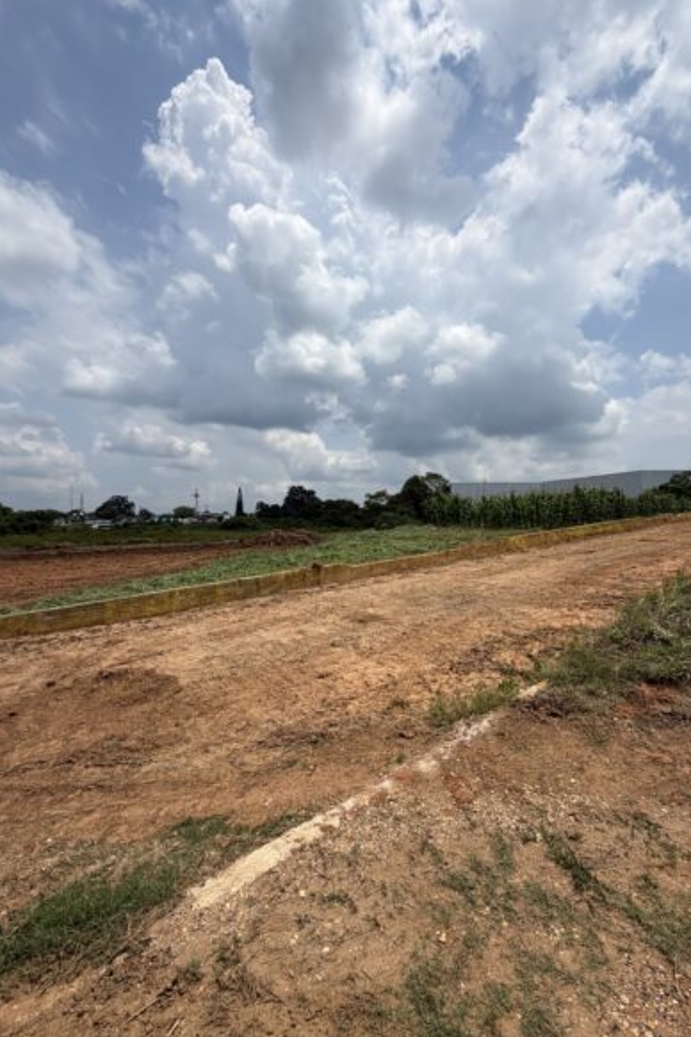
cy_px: 531
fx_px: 432
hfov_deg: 77.0
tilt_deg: -2.1
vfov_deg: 100.4
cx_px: 386
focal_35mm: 15
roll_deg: -2.2
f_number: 2.2
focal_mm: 2.22
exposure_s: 1/1795
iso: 20
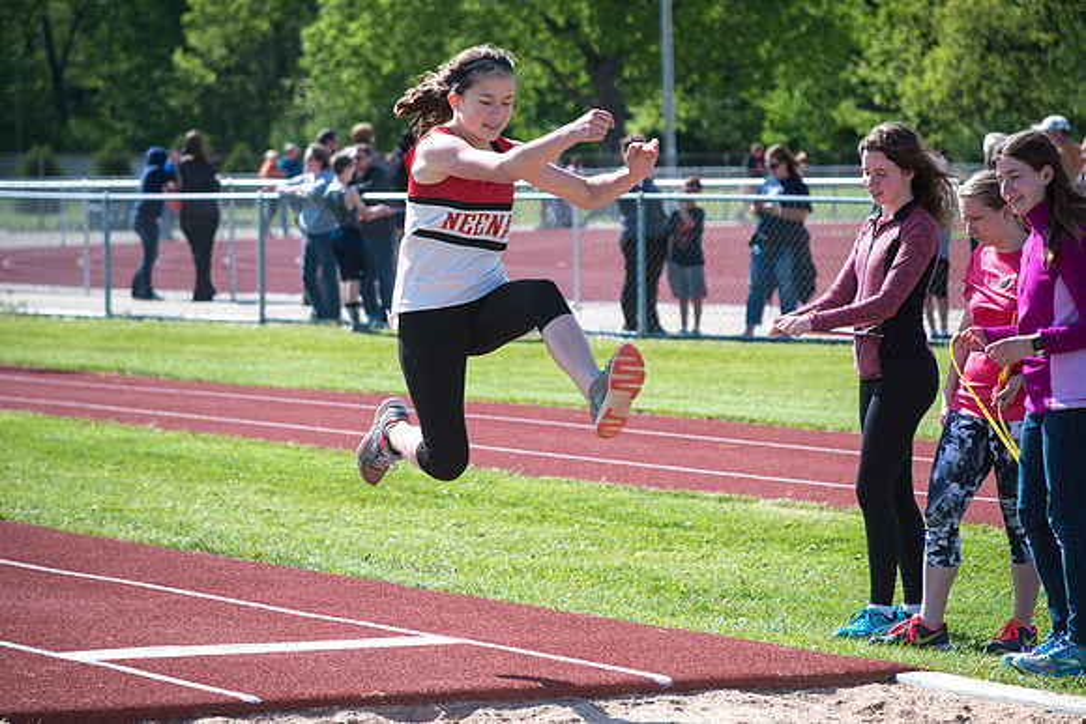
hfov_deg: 11.1
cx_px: 543
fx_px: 5582
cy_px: 362
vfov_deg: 7.4
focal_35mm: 185
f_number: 6.3
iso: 1000
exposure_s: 1/2500
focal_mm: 185
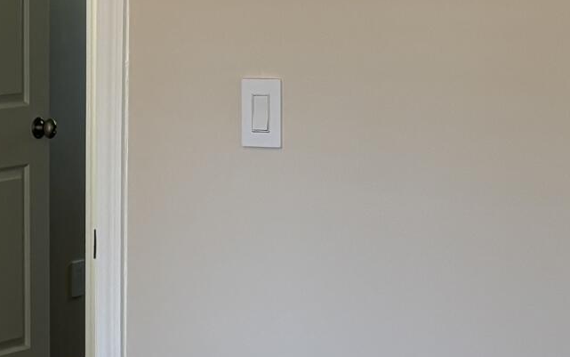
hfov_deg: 15.0
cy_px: 215
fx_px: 2004
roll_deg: +1.6
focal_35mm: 129
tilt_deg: -7.9
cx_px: -280
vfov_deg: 10.2
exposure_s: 1/60
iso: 100
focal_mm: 5.96
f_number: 1.6
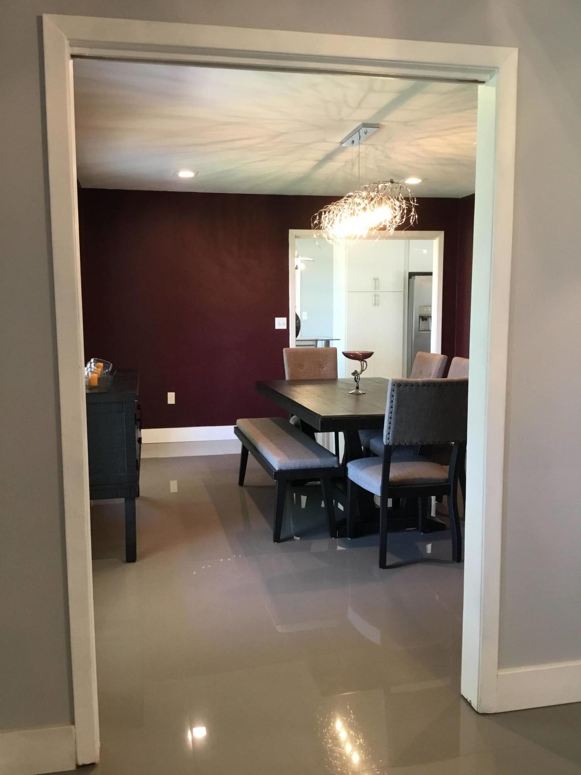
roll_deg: +1.5
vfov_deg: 58.4
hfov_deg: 45.4
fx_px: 694
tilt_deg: -6.4
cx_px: 290
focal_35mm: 31
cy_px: 388
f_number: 2.4
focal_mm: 3.3
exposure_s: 1/30
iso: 100
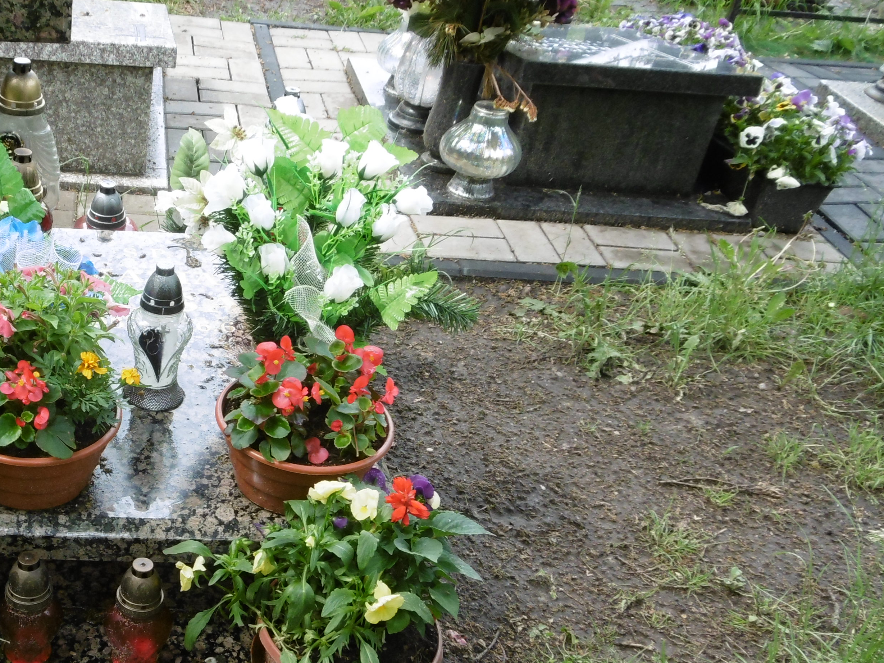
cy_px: 402
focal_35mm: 45
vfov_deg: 32.1
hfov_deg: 39.6
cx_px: 119
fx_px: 1149
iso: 100
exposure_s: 1/125
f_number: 3.1
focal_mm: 4.3
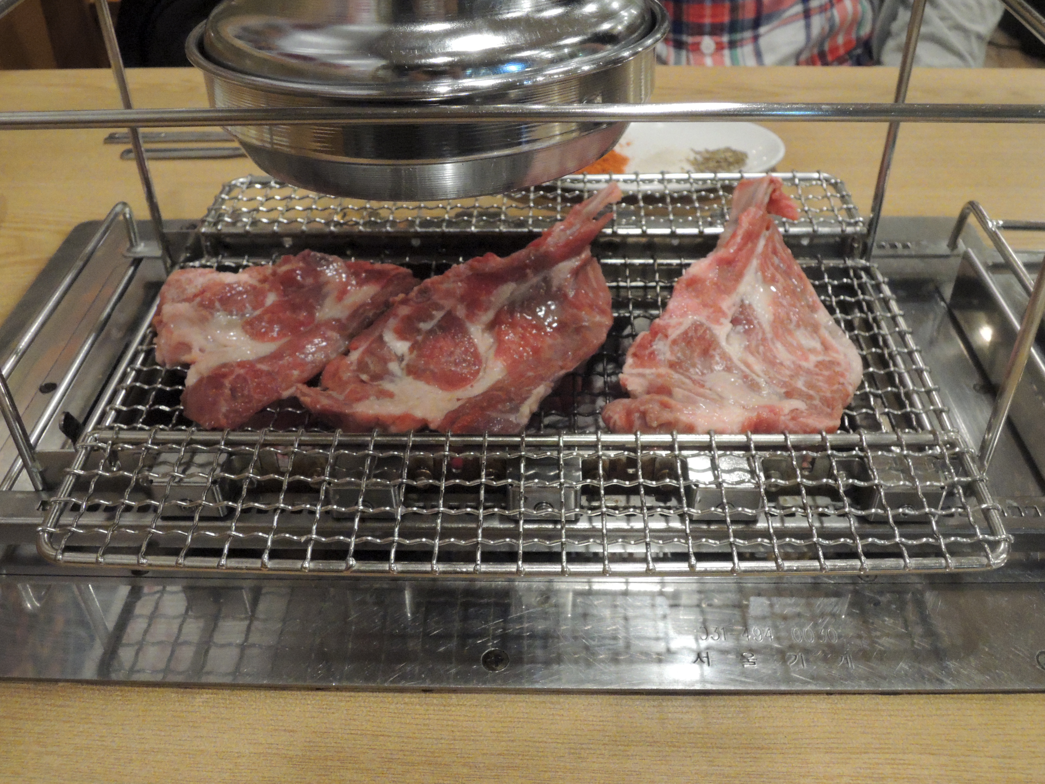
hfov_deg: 52.6
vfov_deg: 40.7
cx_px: 522
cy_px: 392
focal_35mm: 35
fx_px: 1057
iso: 1600
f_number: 3.2
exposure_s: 1/160
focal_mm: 6.3
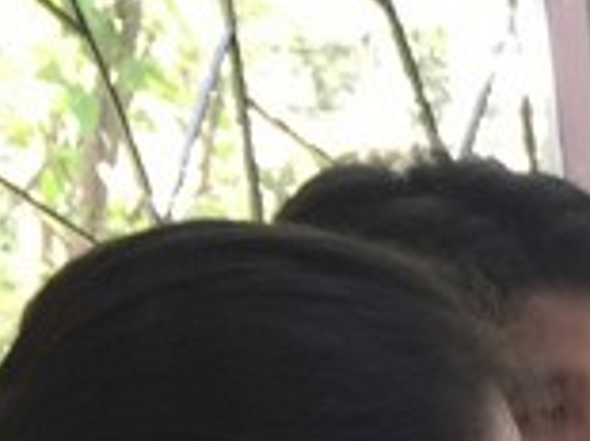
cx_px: 1422
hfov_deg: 9.6
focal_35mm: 183
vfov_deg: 7.7
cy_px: 981
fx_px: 3117
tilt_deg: -18.0
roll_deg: +0.3
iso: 50
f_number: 2.2
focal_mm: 4.15
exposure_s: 1/17
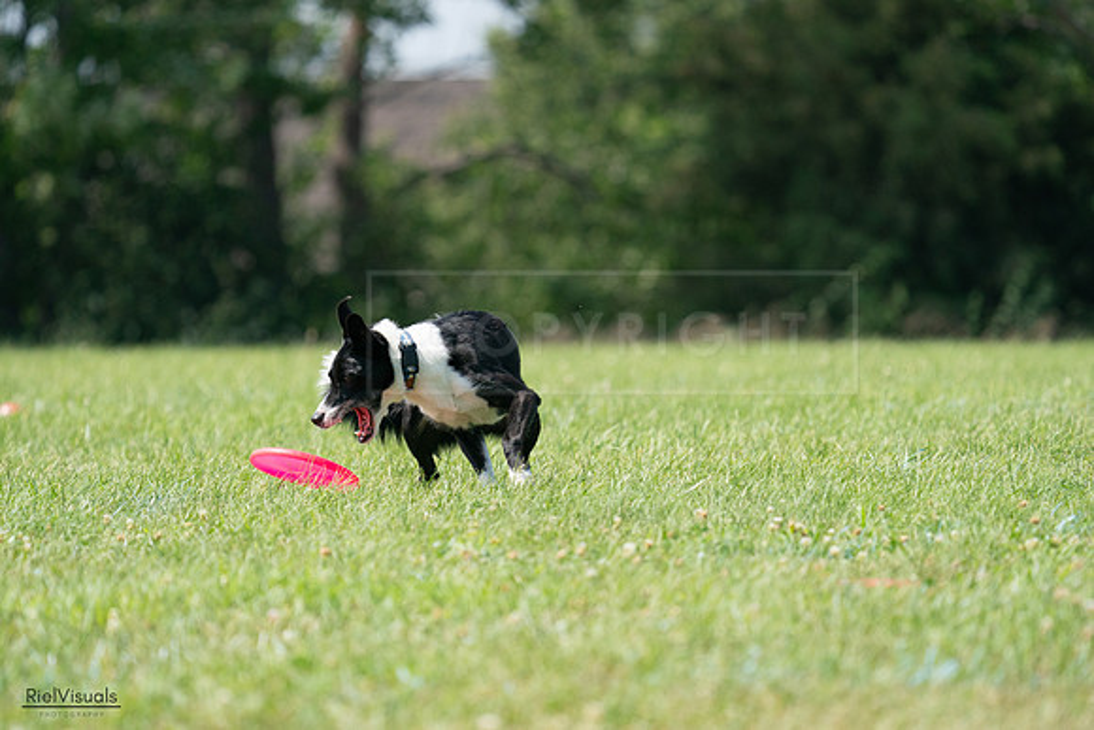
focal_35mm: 359
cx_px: 547
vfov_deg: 3.8
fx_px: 10912
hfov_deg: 5.7
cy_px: 365
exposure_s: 1/4000
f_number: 6.3
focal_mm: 359
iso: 1600
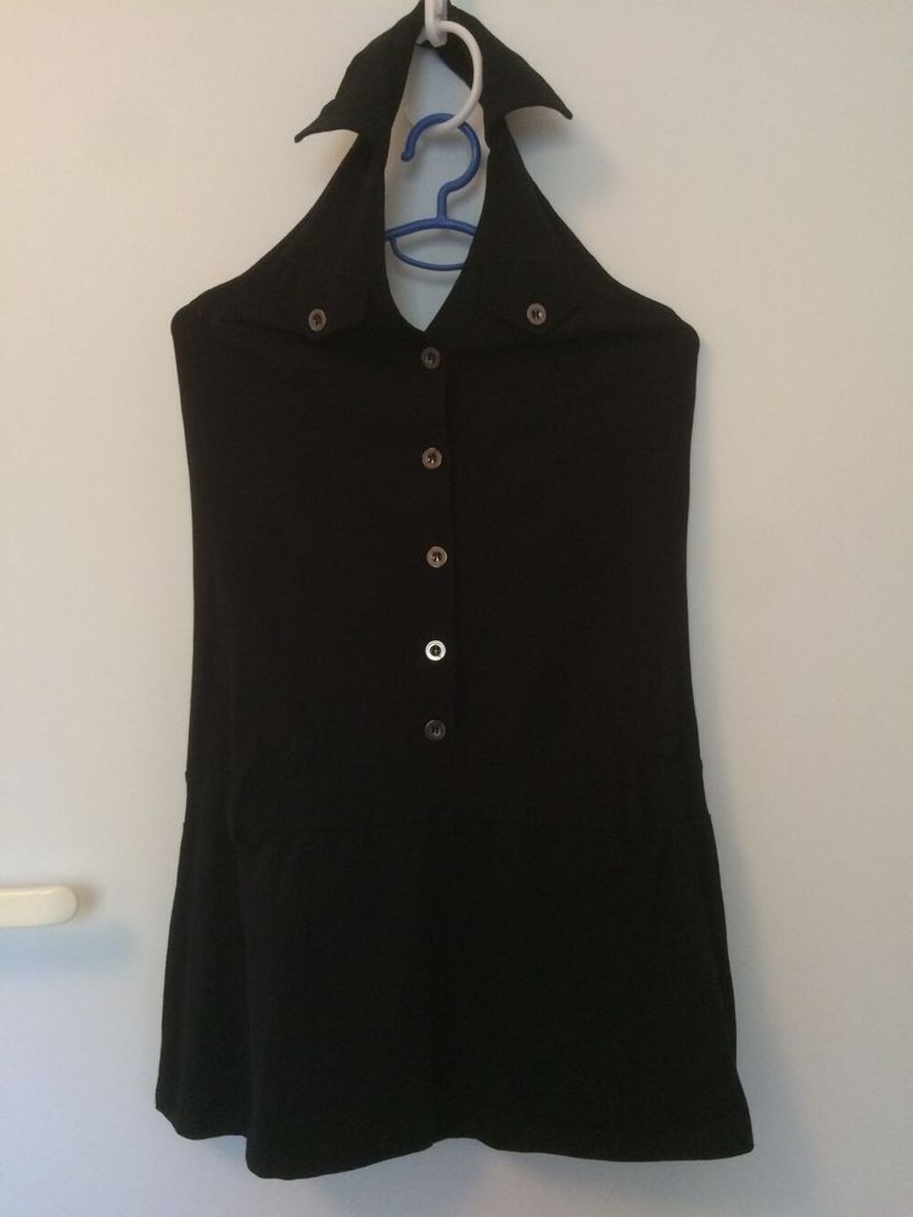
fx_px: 1020
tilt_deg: -2.9
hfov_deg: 48.2
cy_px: 608
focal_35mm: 29
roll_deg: +0.0
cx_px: 456
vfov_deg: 61.7
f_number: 2.2
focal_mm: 4.15
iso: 320
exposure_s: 1/33
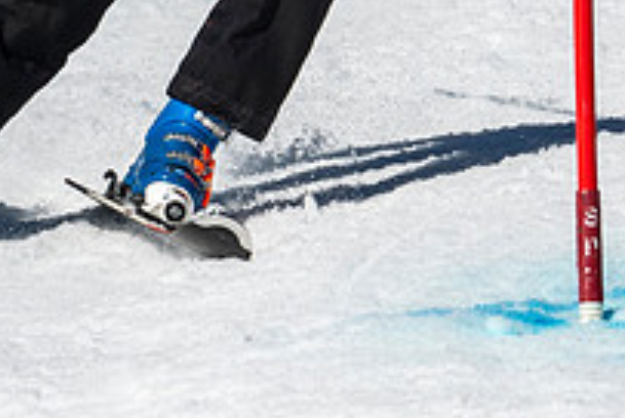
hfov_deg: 0.8
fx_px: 43396
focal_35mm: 2496
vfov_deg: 0.6
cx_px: 314
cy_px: -211
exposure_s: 1/2000
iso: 200
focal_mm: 400
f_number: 8
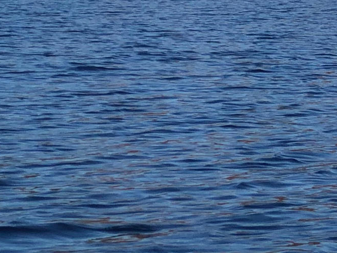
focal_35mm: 258
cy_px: -177
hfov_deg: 7.3
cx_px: 731
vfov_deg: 5.7
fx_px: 2511
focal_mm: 6.6
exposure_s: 1/857
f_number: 2.8
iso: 20
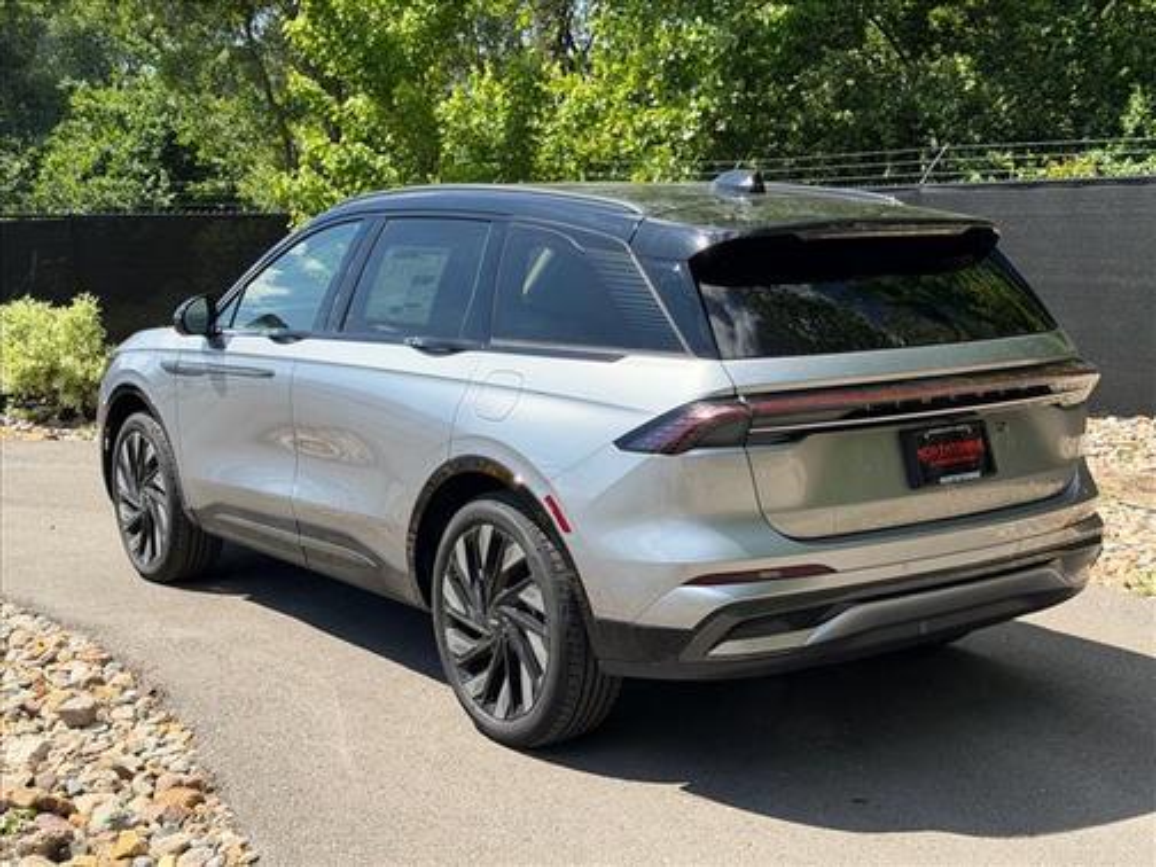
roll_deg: +2.5
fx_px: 1603
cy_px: 434
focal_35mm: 48
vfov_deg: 30.3
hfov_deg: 39.7
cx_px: 578
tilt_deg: -8.4
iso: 100
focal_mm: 6.76
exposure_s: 1/3704
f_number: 1.78
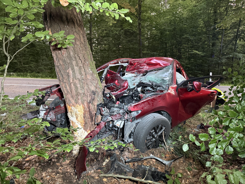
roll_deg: -3.1
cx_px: 122
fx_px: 170
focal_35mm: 24
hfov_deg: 71.6
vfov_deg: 56.8
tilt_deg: -7.6
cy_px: 92
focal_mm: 6.76
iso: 1000
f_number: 1.78
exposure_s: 1/40
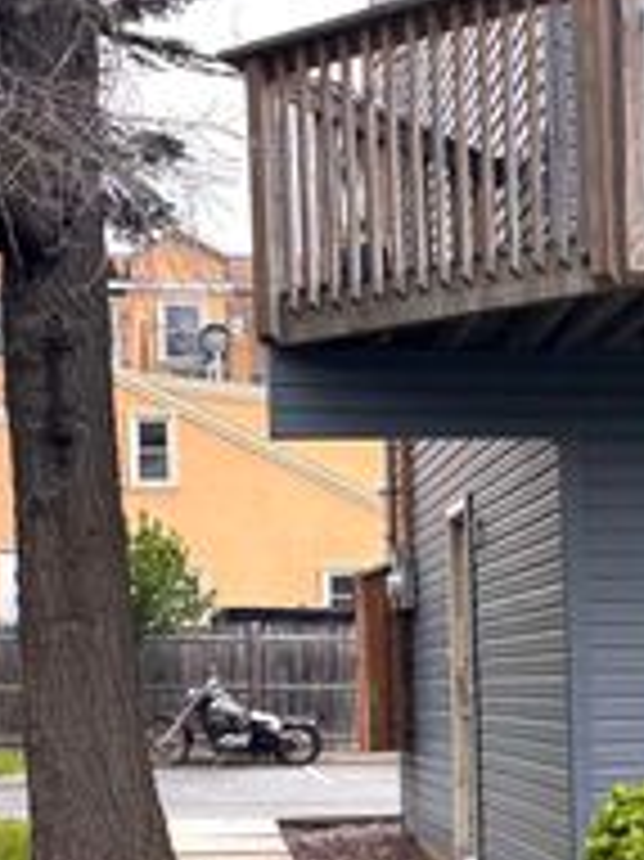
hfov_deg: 15.3
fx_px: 2260
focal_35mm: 91
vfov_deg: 21.4
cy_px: 597
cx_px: 874
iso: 50
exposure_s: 1/792
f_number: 1.6
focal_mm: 5.96
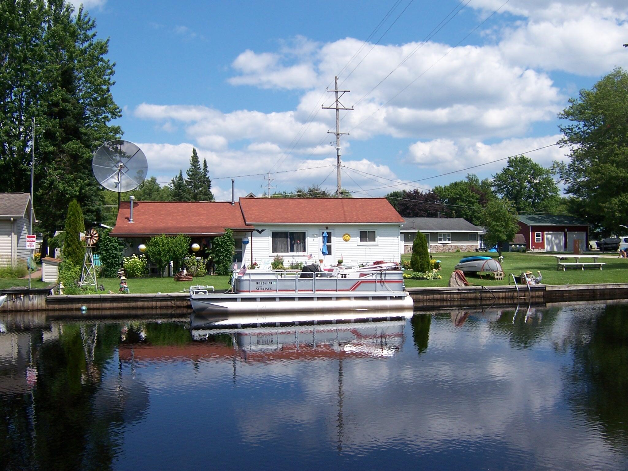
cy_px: 236
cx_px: 314
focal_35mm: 40
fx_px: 726
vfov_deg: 36.0
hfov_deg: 46.8
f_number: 4
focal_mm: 6.7
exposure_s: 1/1000
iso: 80
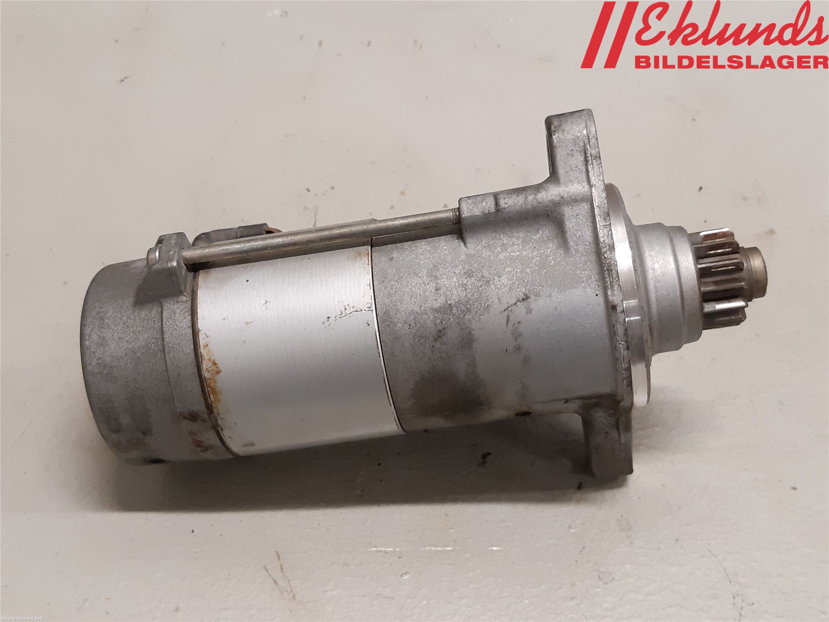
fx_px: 623
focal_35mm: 26
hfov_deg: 67.3
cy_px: 311
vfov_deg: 53.1
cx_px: 414
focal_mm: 3.93
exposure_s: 1/50
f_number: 1.7
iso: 200
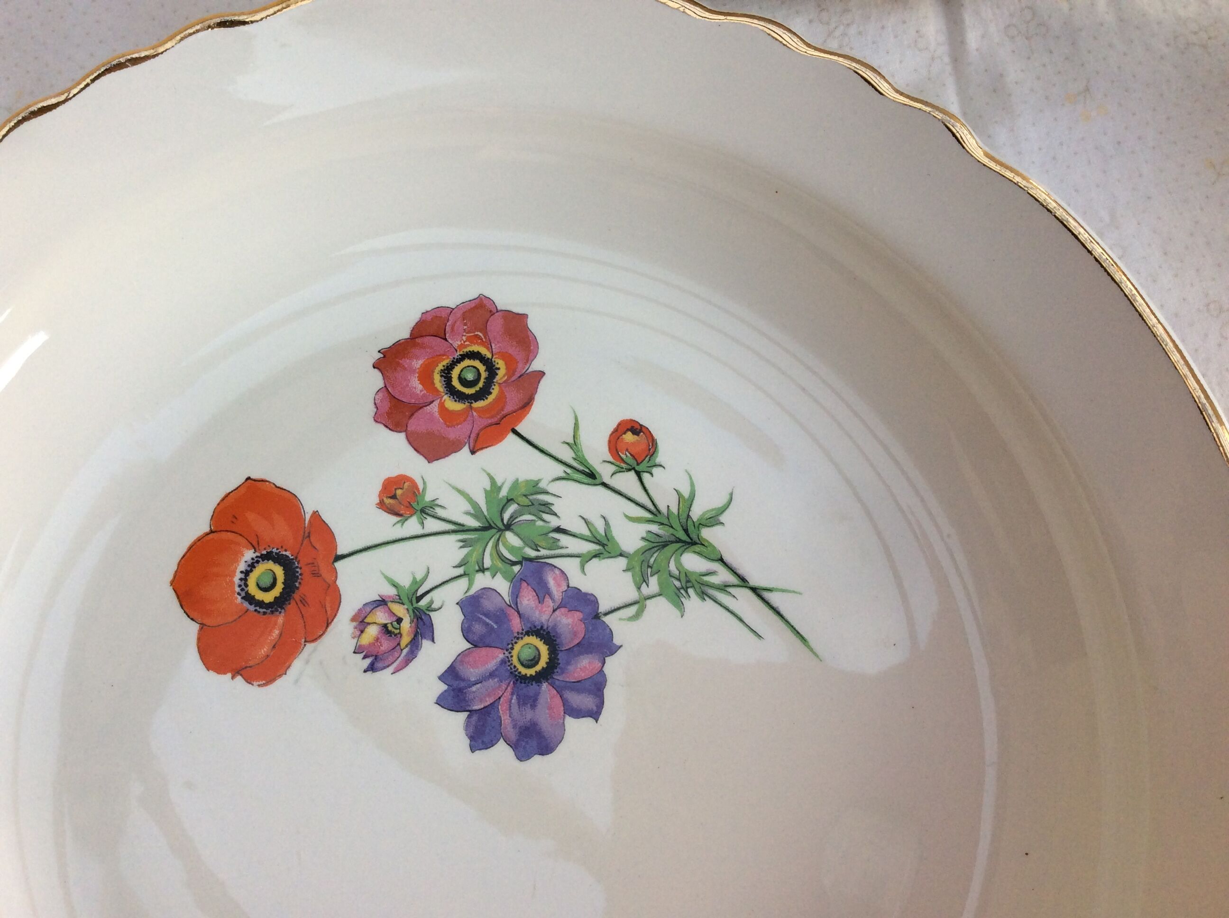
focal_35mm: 32
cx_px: 614
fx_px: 1134
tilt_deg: -78.2
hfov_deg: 56.9
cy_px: 459
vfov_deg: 44.1
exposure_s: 1/100
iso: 64
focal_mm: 3.3
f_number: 2.4
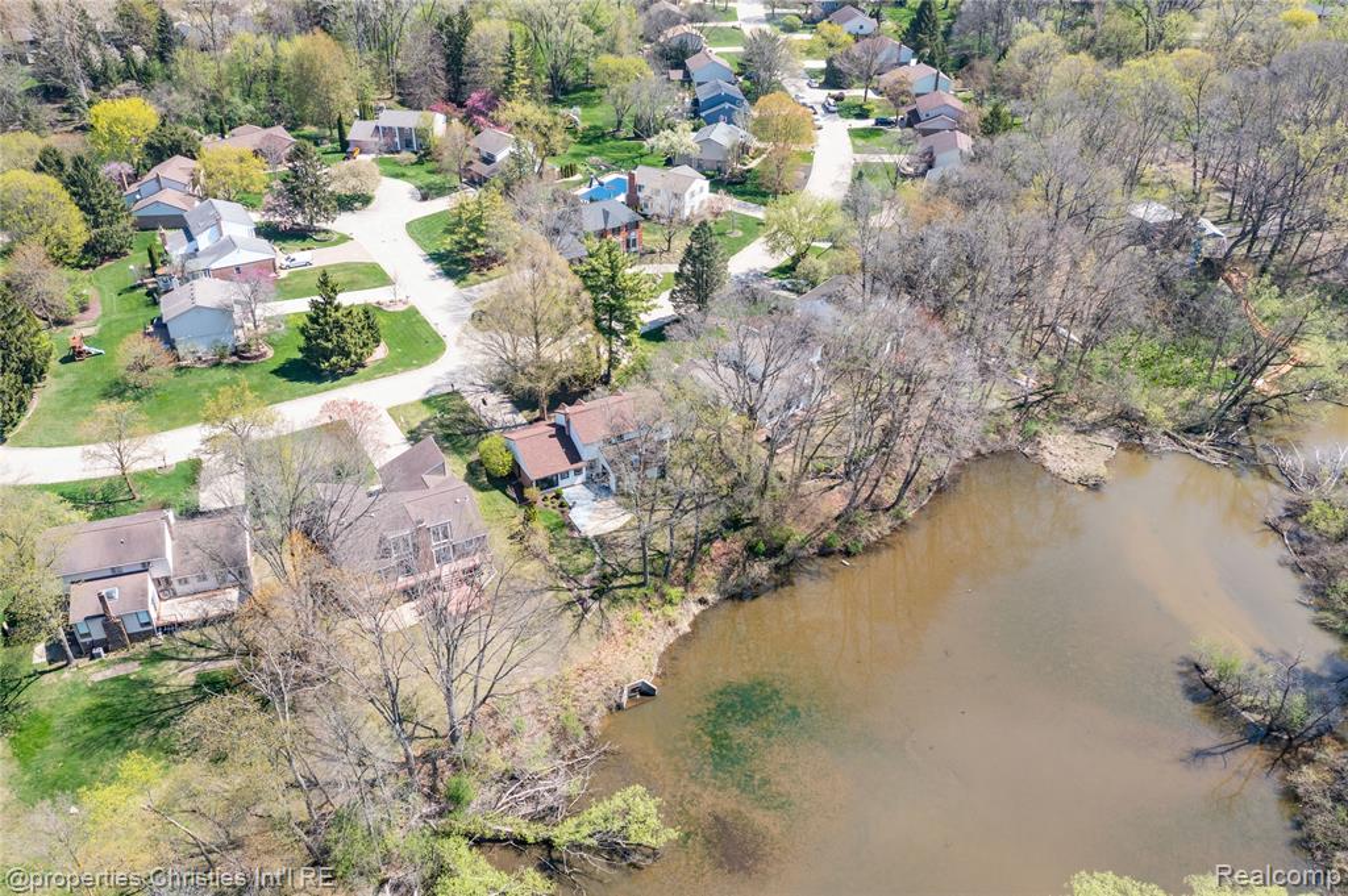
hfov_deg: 65.5
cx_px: 674
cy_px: 448
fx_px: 1048
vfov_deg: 46.3
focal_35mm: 28
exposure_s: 1/200
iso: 100
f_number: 5
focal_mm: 10.26
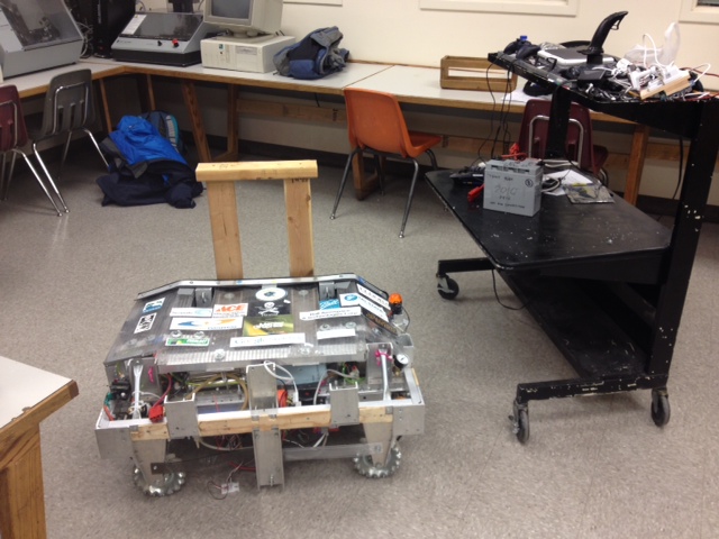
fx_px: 727
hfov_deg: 52.6
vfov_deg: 40.7
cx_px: 360
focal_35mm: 35
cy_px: 270
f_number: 2.4
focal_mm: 4.28
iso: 50
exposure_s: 1/20
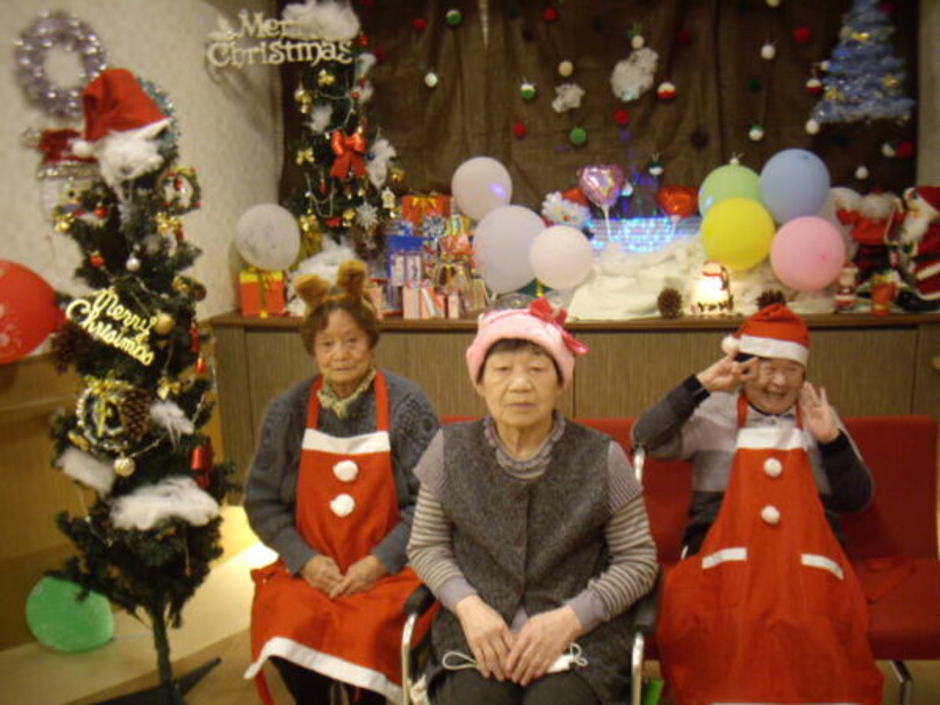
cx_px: 470
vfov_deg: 37.7
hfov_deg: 49.0
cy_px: 352
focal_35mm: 38
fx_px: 1032
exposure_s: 1/40
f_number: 2.8
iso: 400
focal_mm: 7.9
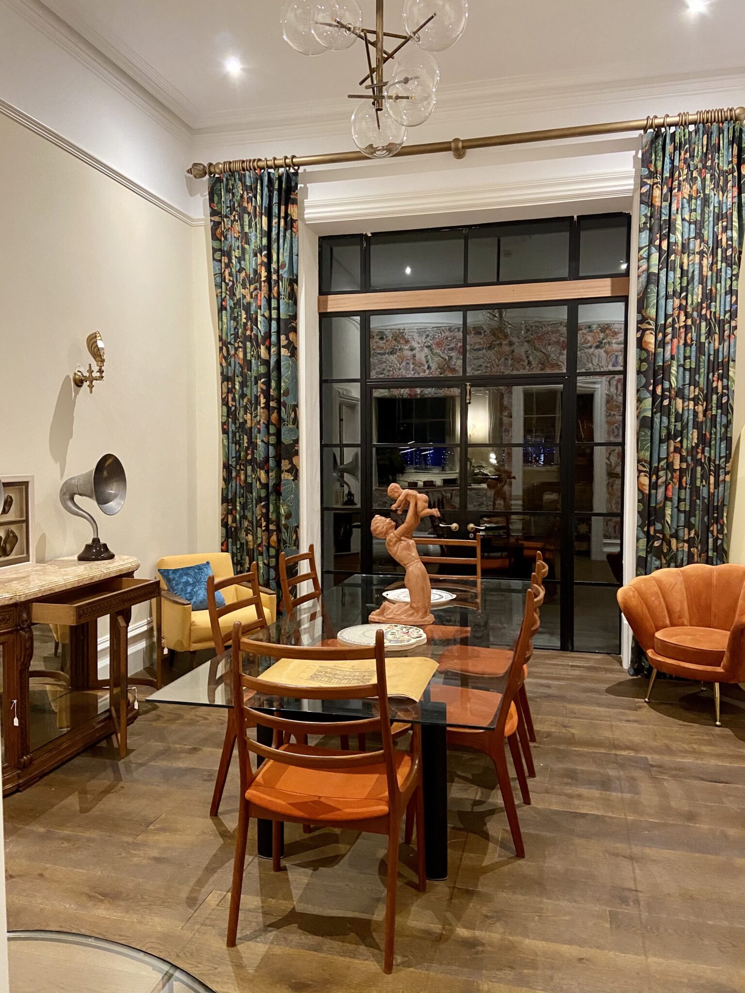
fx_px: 746
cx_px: 372
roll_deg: +0.1
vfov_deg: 67.3
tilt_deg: -1.7
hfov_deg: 53.1
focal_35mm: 26
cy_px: 496
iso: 500
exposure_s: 1/33
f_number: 1.8
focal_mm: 4.25
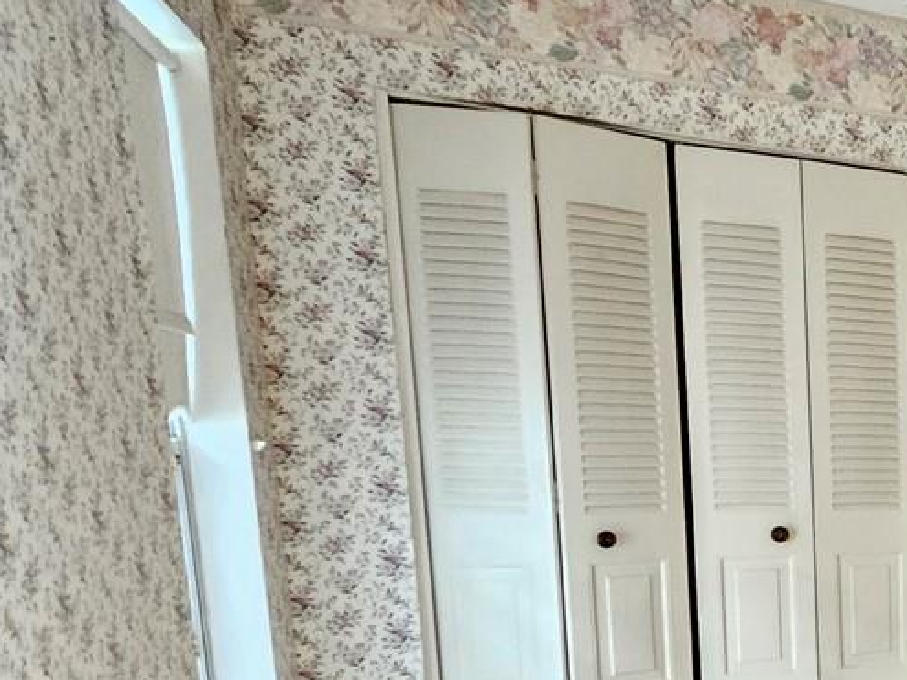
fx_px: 1100
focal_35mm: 42
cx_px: 1314
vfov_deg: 32.5
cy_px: 625
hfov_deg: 29.8
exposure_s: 1/24
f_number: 2.2
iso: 1600
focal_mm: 2.2
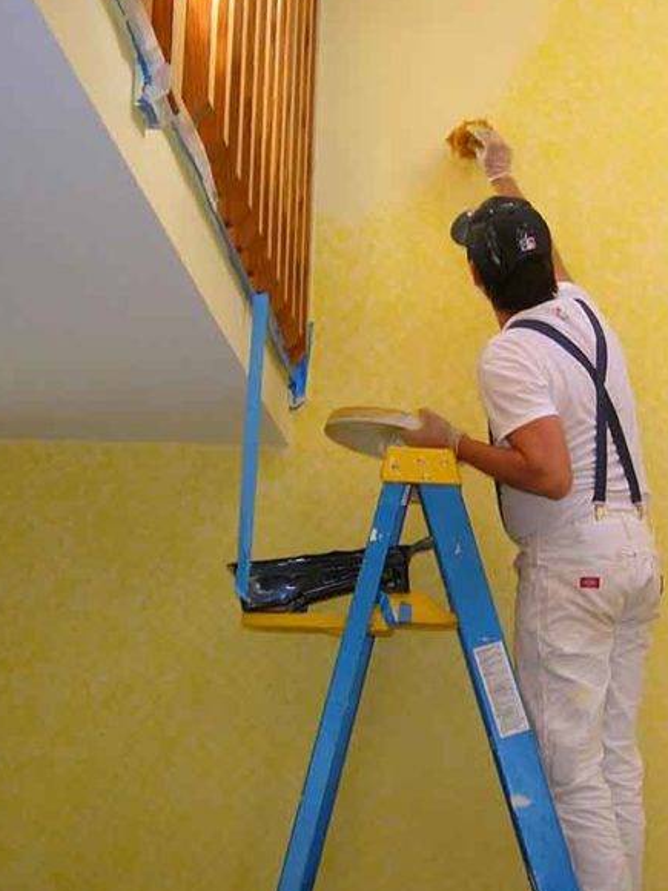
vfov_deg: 32.1
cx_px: 475
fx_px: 1544
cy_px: 372
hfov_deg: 24.2
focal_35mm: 60
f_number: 2.9
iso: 50
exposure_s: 1/34.2
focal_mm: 5.7
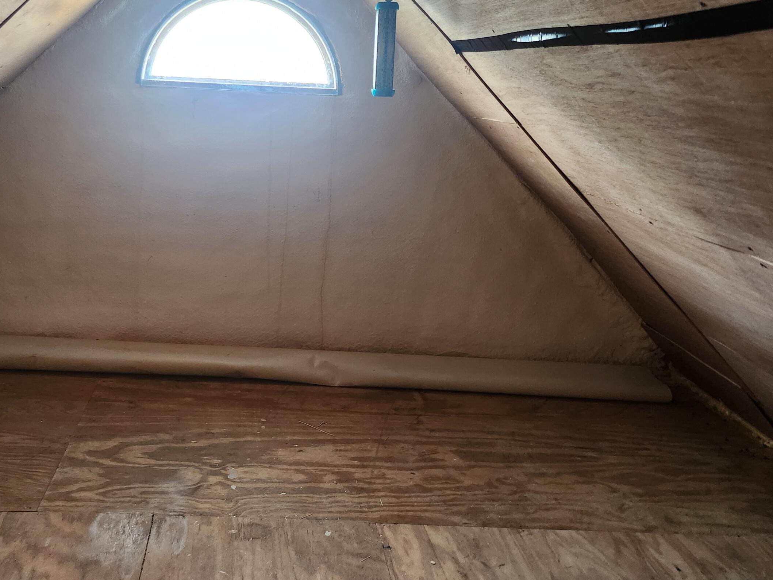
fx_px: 759
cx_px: 270
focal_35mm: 34
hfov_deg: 53.1
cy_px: 188
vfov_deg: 41.2
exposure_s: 1/120
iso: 640
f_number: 1.8
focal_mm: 5
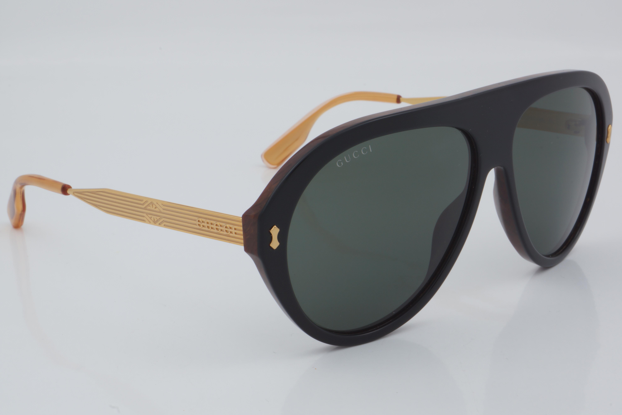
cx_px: 311
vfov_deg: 18.2
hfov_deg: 27.0
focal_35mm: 75
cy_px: 208
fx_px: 1296
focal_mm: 50
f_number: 32
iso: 100
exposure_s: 1/4
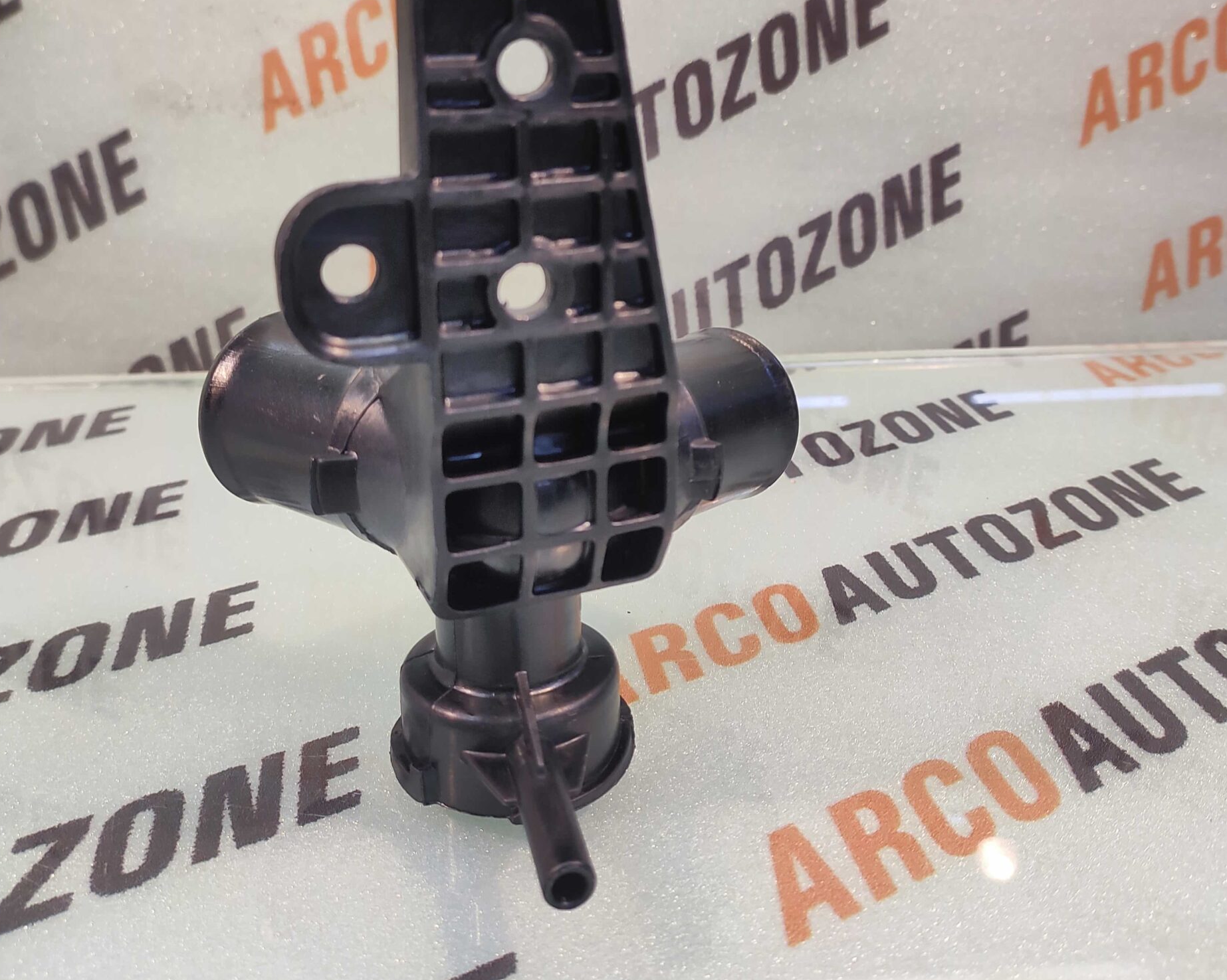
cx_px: 616
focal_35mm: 23
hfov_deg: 72.6
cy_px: 368
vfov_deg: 60.1
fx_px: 835
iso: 194
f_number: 1.79
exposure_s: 1/33
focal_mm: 4.74
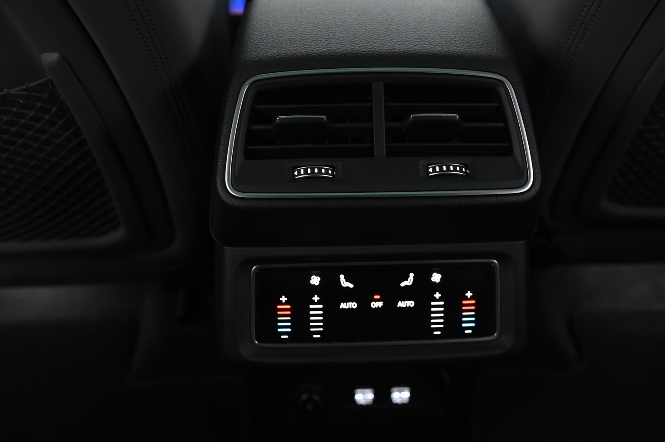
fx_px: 775
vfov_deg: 31.8
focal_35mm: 42
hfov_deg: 46.4
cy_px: 214
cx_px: 363
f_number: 4
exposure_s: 1/10
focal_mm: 38
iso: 2000
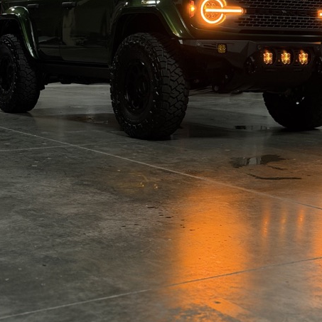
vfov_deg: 22.9
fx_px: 789
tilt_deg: -4.3
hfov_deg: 23.1
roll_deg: -0.2
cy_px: 90
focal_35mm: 75
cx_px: 173
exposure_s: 1/38
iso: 500
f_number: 1.78
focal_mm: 6.76
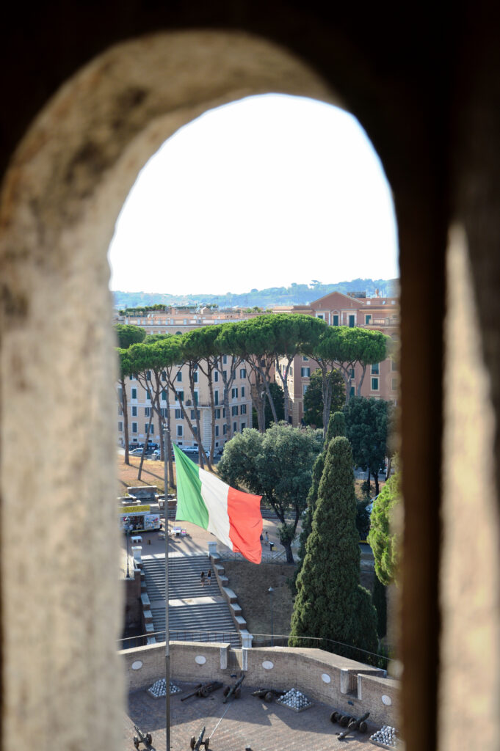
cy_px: 376
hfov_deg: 29.8
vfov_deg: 43.6
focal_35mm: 45
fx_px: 939
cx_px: 250
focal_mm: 30
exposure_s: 1/250
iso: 100
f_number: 4.2
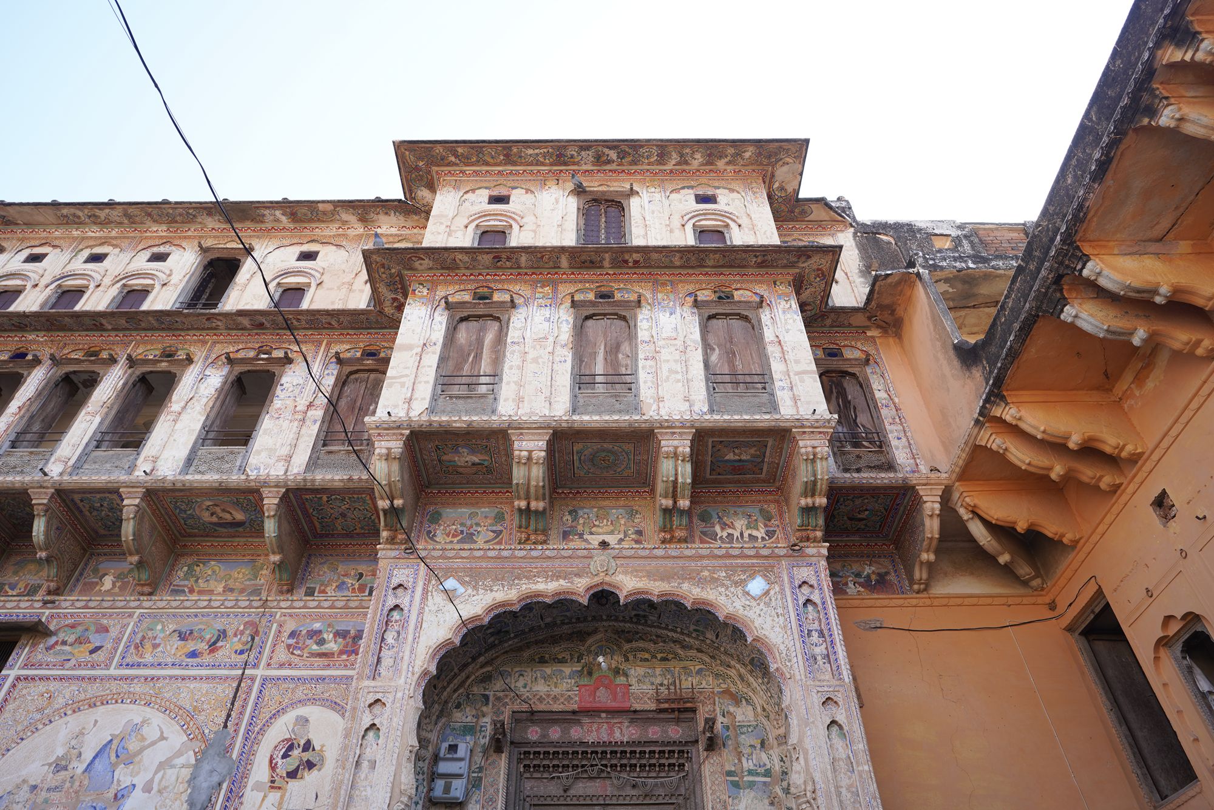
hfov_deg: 73.7
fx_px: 809
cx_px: 607
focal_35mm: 24
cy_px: 405
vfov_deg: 53.1
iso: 100
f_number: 5.6
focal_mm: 24
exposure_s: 1/100
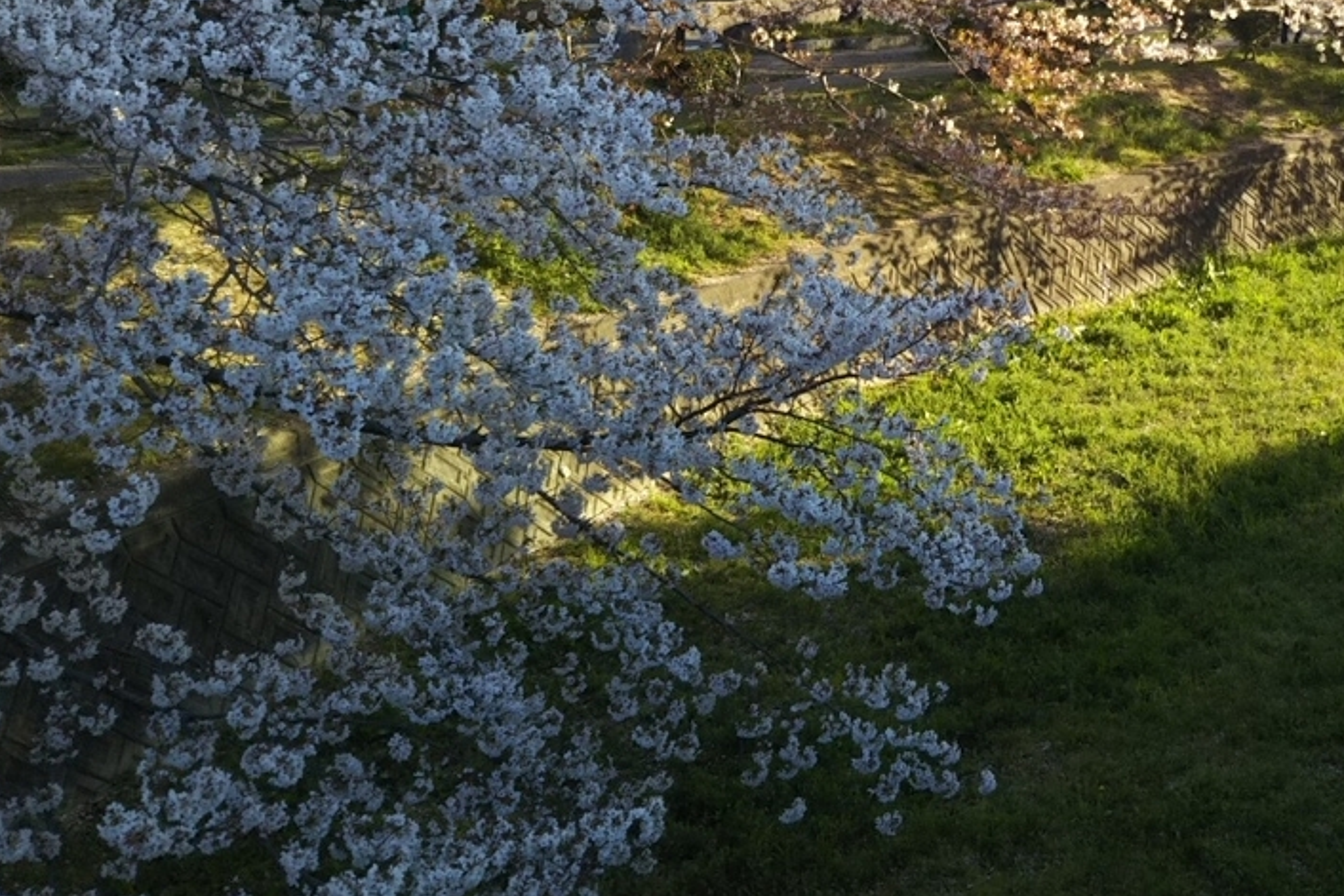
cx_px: 1038
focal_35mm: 53
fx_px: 1979
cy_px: 70
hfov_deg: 36.5
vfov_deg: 24.7
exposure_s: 1/340
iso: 25
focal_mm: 4
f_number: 2.2
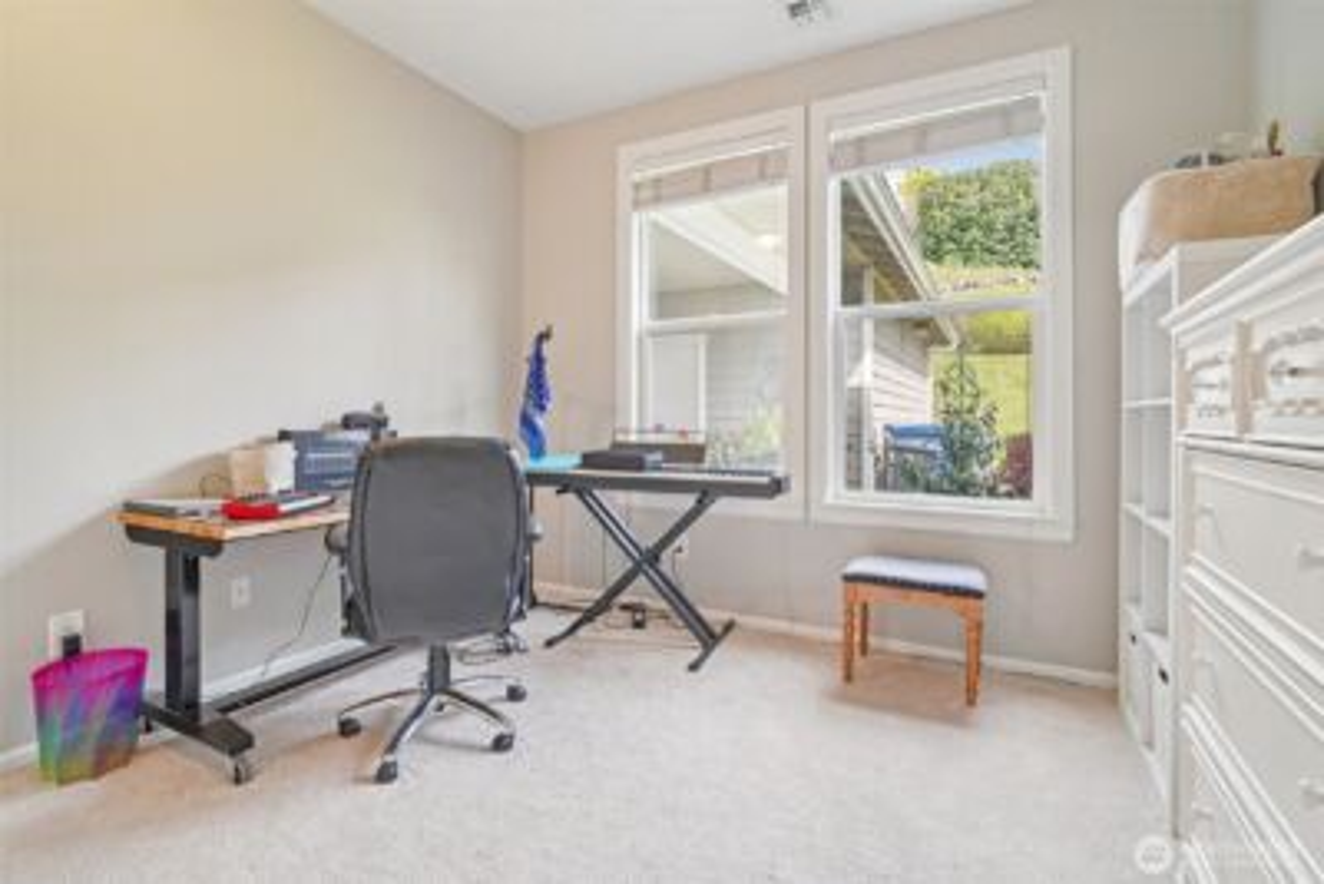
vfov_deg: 73.8
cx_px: 662
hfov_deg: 96.7
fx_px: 589
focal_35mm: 16
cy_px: 442
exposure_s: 1/40
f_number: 8
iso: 1600
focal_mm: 16
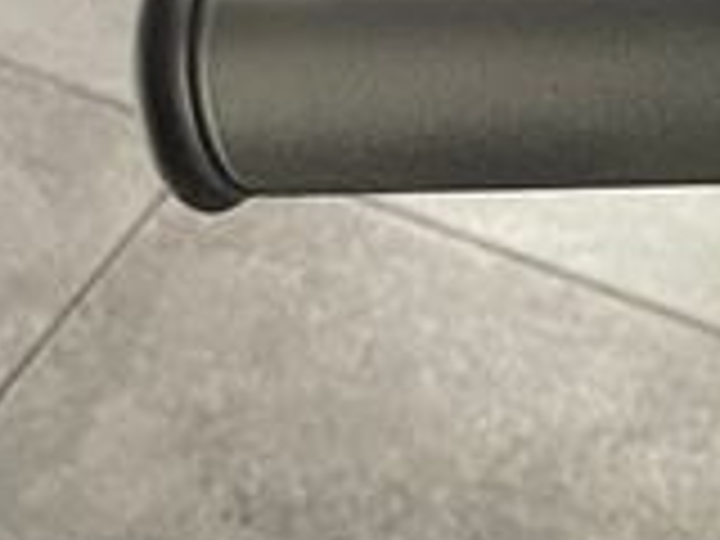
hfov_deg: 15.5
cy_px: 99
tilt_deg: -56.4
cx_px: 1386
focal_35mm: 104
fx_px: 2163
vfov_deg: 14.1
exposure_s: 1/50
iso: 400
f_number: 1.6
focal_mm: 4.2
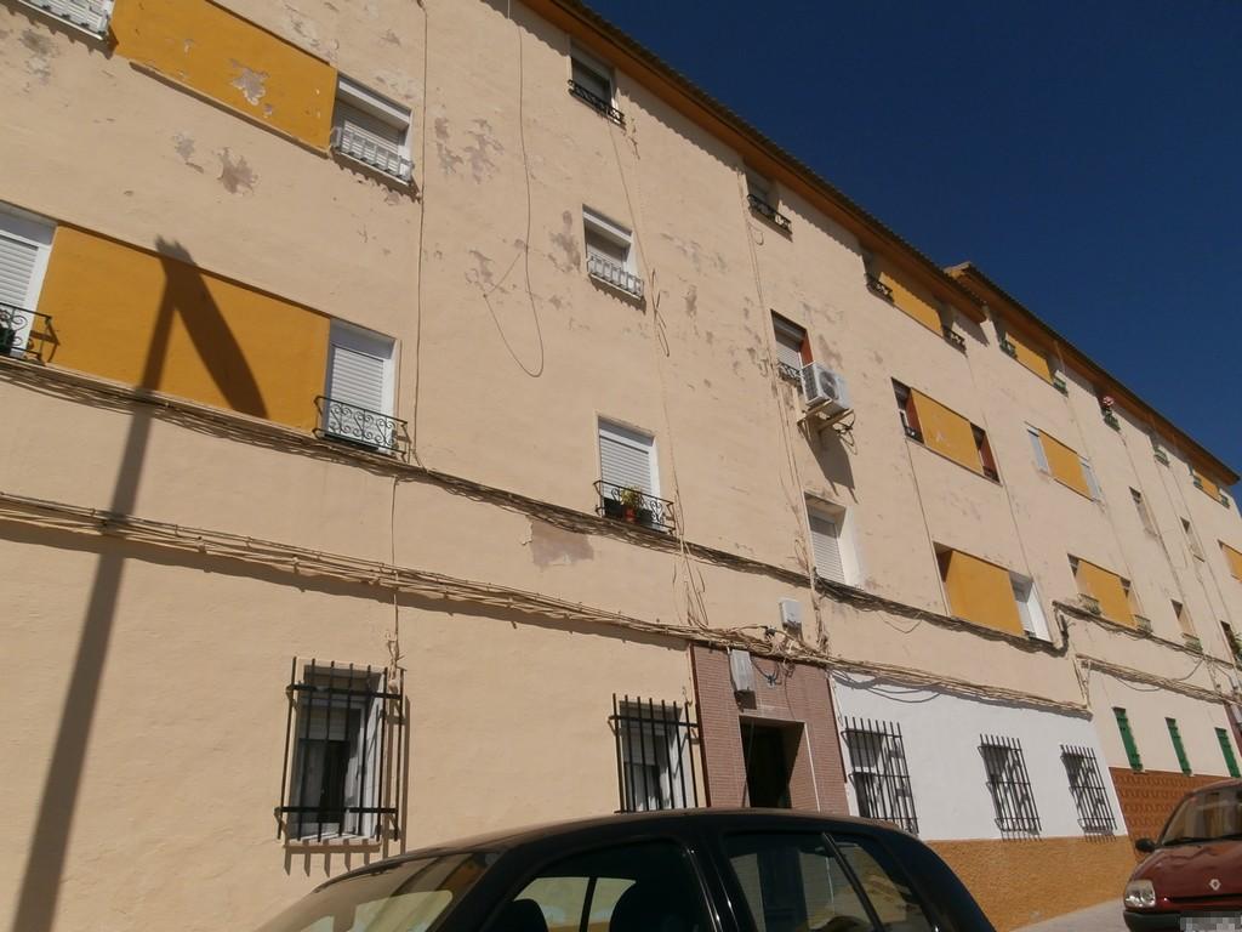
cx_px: 621
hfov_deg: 71.6
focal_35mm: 24
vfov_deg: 56.8
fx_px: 861
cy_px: 466
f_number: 7.9
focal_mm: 4.2
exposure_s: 1/640
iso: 100
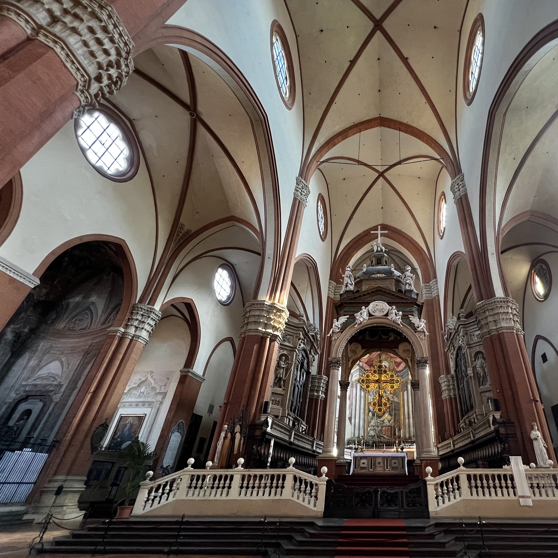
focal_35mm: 16
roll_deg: +0.2
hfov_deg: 83.7
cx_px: 383
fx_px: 292
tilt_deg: +32.4
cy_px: 289
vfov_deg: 87.4
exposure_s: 1/60
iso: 400
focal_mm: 1.57
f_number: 1.8
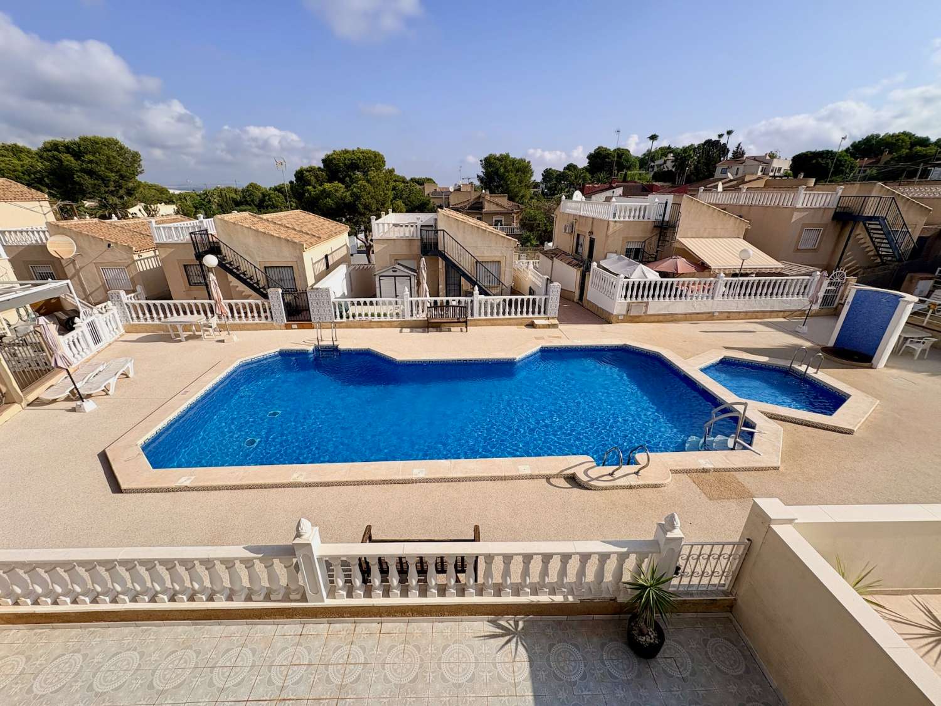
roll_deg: +0.1
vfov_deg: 85.7
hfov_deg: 102.1
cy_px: 353
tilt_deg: -22.6
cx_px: 470
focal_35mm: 14
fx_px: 381
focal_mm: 2.22
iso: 50
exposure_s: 1/2770
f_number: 2.2
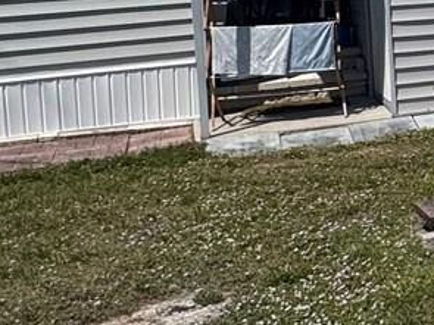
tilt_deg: -2.2
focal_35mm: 76
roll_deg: +1.5
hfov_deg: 18.2
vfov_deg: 18.6
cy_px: -40
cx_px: 844
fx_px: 952
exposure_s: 1/3906
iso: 32
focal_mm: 2.22
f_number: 2.2
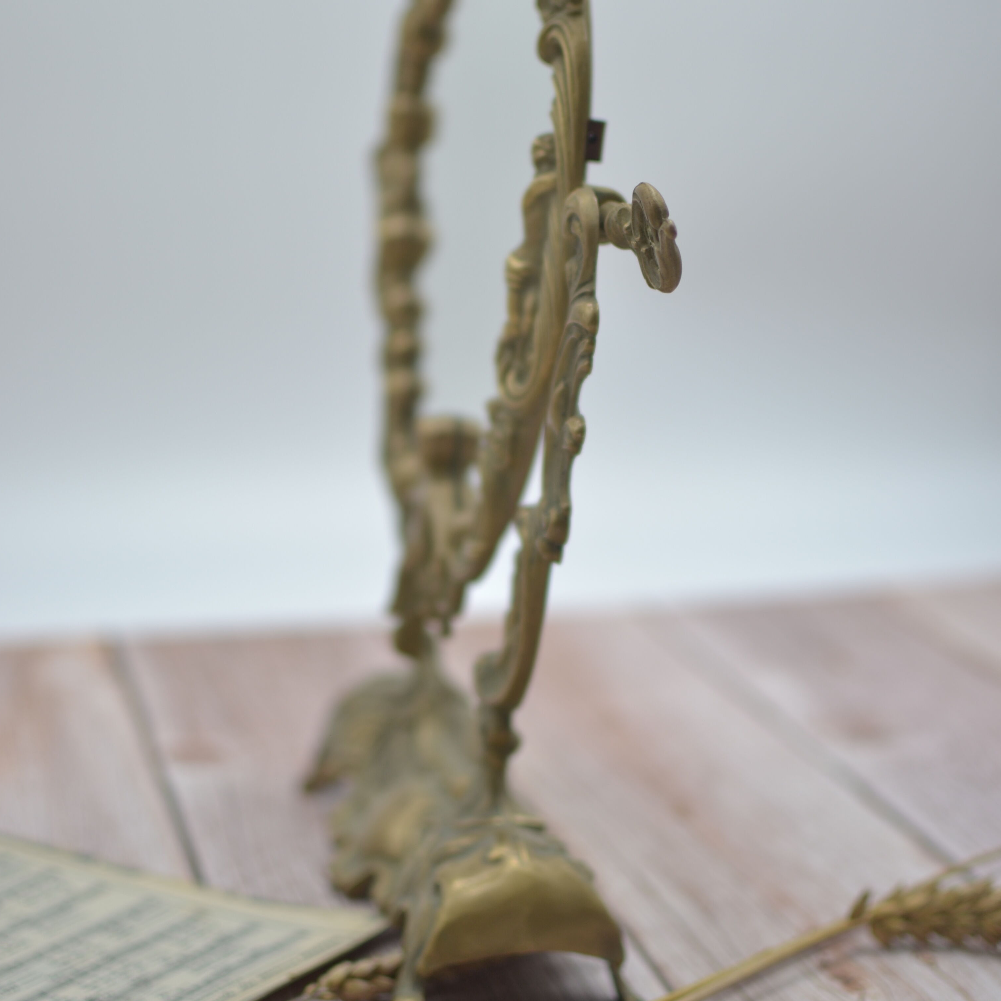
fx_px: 2213
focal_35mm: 68
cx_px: 497
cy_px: 453
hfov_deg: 25.5
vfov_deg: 25.5
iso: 100
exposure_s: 1/500
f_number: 1.8
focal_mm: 35
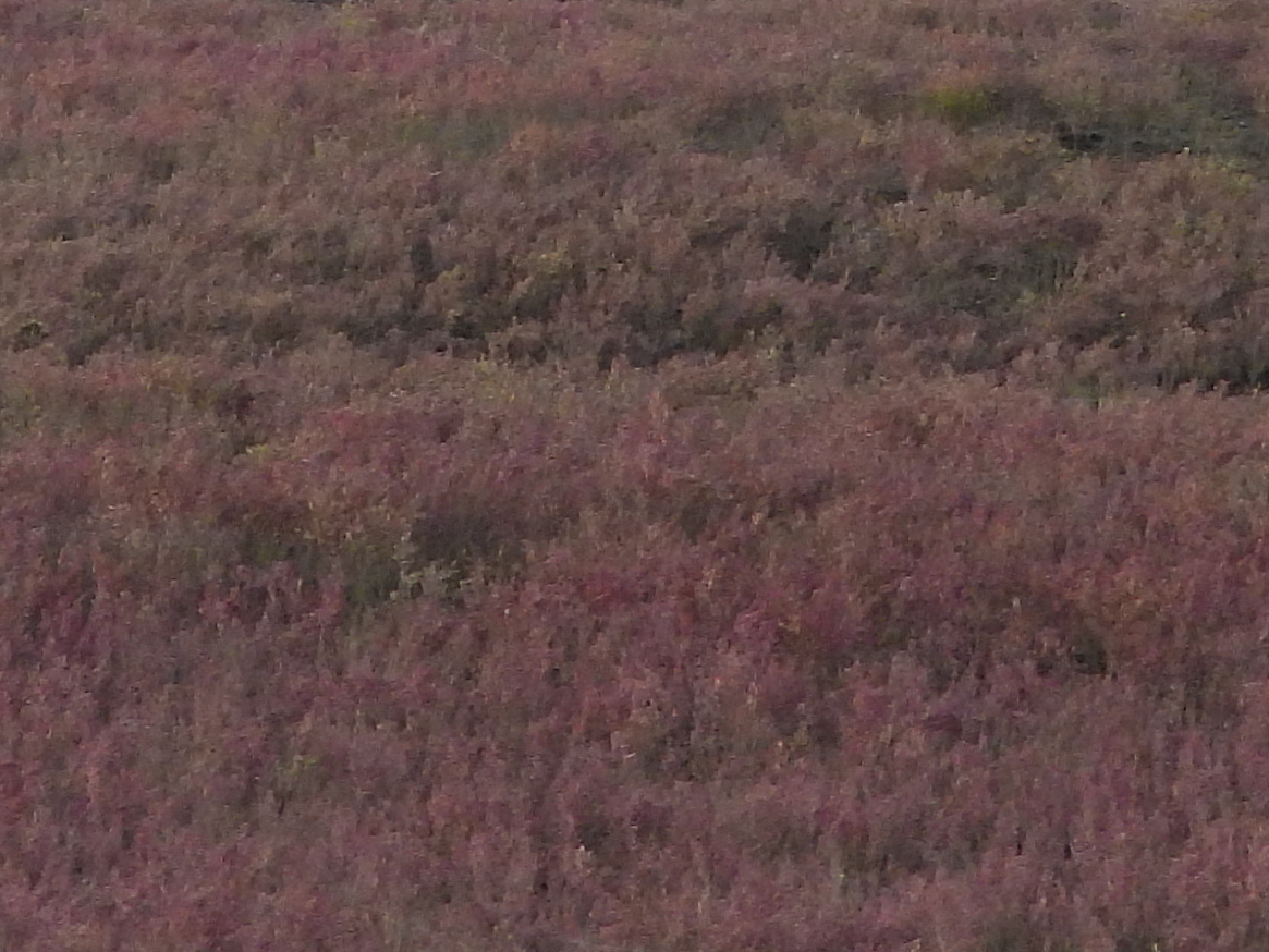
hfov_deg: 3.7
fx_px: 19578
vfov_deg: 2.8
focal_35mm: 534
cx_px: 806
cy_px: -570
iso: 180
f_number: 4
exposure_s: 1/60
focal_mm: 24.3
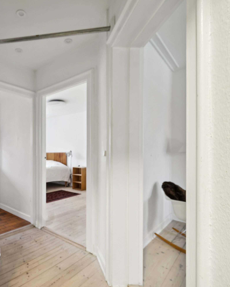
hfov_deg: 63.3
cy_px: 142
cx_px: 52
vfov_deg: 80.4
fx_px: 170
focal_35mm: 20
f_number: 5.6
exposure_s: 1/6
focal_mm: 14
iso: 160
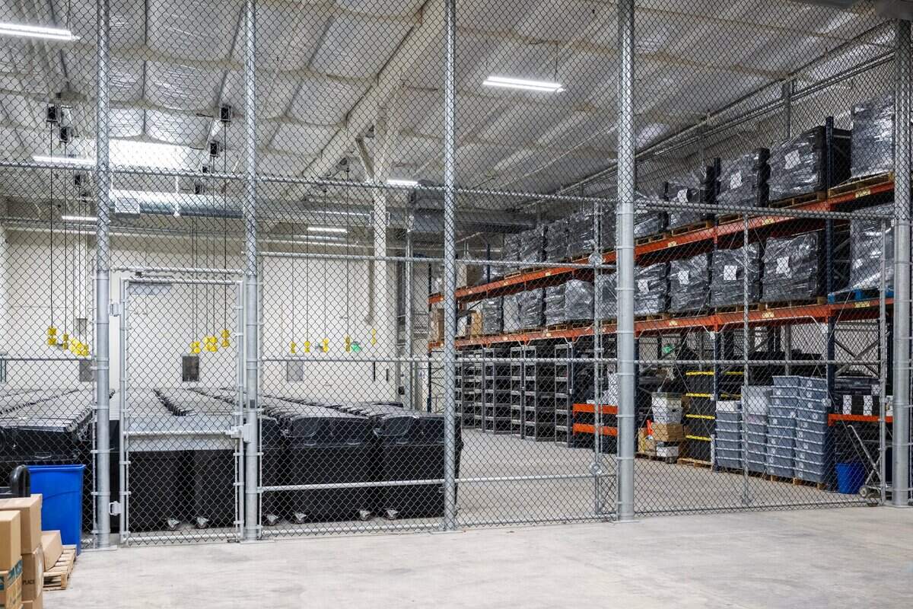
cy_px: 304
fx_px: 799
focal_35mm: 32
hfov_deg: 59.5
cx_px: 456
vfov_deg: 41.7
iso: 2000
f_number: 3.5
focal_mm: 31.5
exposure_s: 1/250
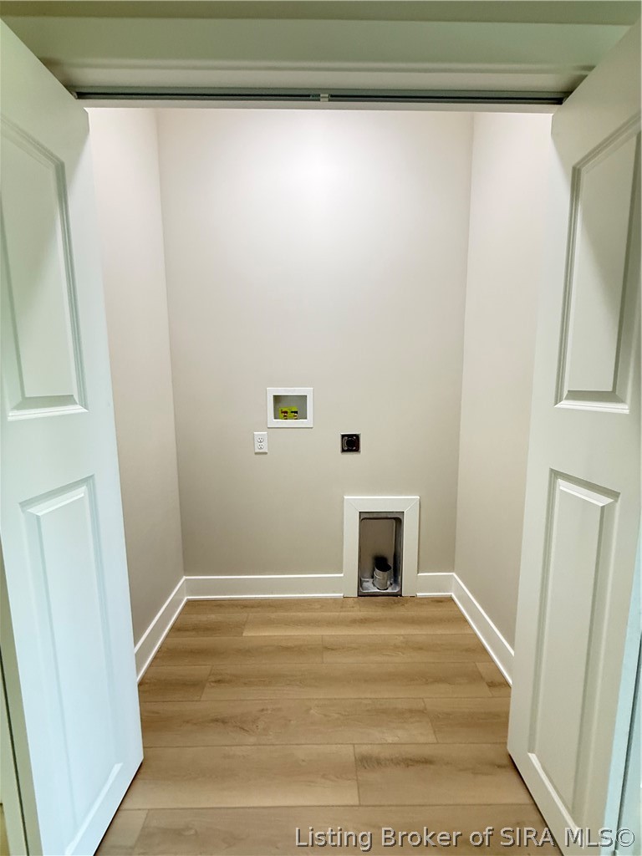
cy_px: 428
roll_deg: +0.5
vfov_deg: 102.1
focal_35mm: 14
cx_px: 321
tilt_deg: -7.1
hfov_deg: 85.7
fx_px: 346
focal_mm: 2.22
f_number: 2.2
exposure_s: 1/60
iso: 500
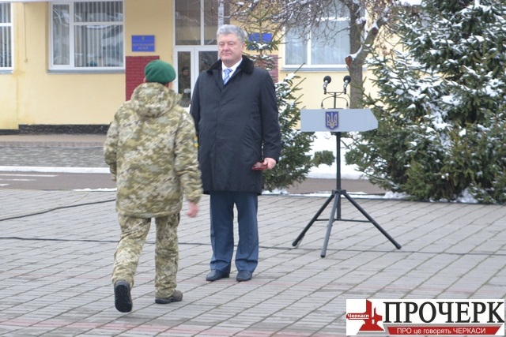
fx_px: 1160
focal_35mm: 82
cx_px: 253
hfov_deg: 24.6
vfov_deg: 16.6
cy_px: 168
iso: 800
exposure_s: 1/60
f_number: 5.6
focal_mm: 55
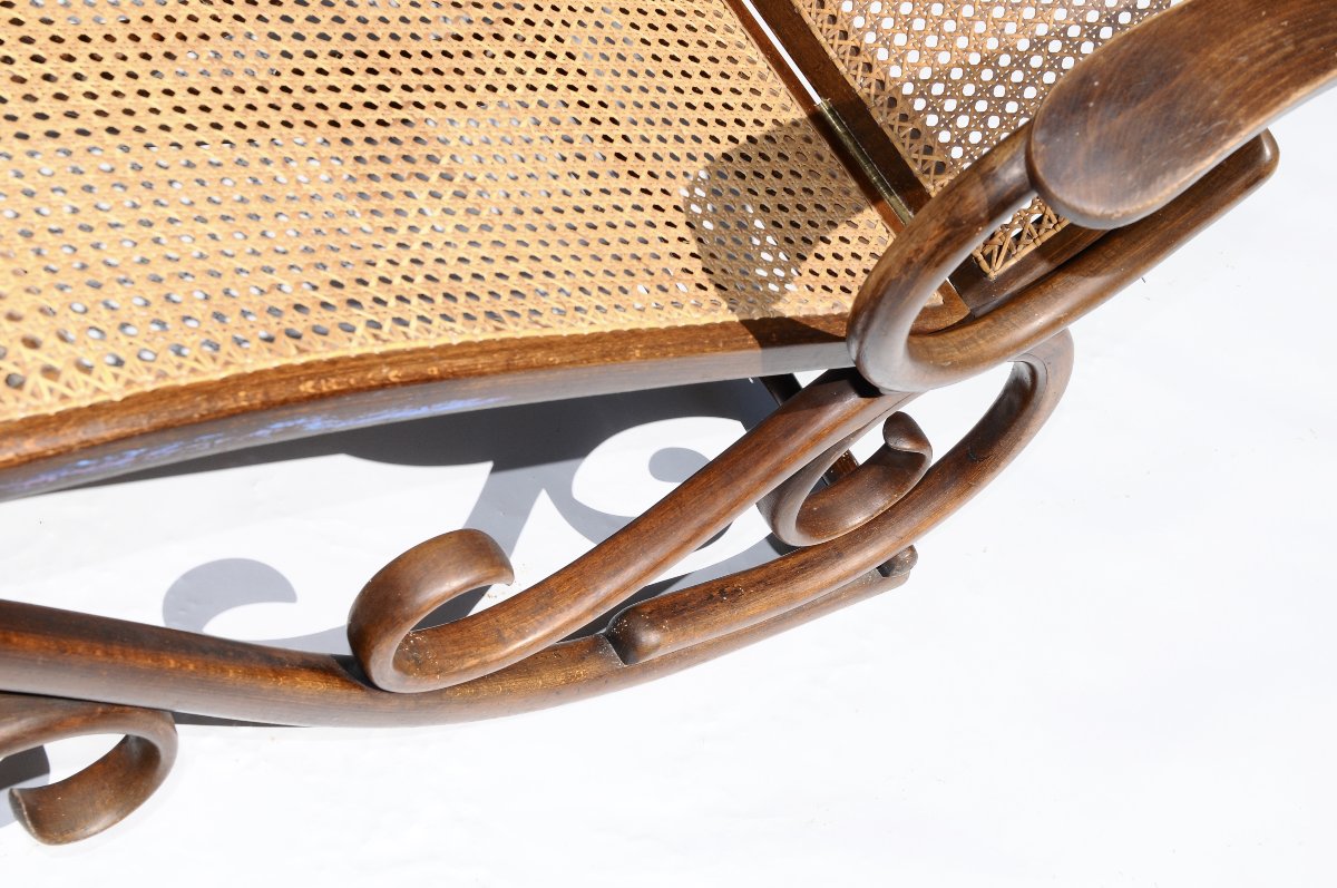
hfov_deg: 35.1
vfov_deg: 23.7
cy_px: 444
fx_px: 2114
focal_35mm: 57
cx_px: 668
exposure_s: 1/250
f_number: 13
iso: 200
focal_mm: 38
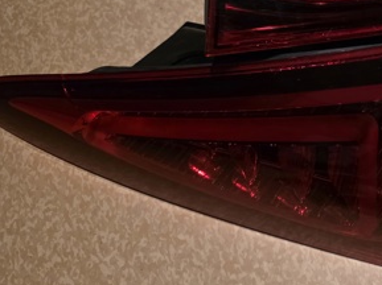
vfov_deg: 28.1
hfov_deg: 34.3
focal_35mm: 51
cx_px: 378
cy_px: 70
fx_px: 562
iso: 800
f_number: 1.7
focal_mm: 6.3
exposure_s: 1/100
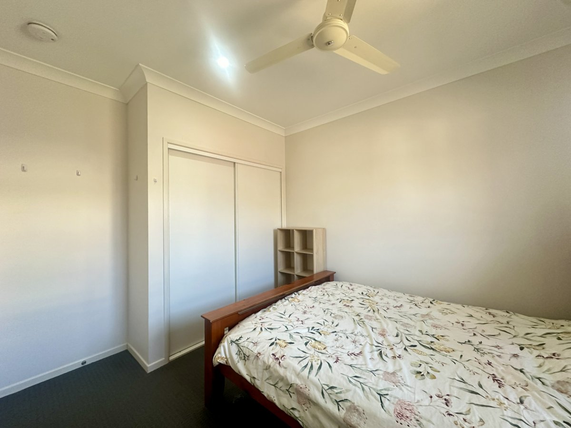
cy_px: 214
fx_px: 231
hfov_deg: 102.1
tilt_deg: +1.0
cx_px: 286
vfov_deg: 85.7
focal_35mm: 14
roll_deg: +1.2
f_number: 2.2
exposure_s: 1/87
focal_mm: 2.22
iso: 320
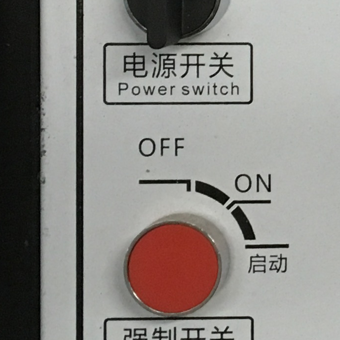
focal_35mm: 150
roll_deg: +1.9
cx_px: 689
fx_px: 1667
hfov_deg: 10.6
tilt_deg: -0.4
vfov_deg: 11.3
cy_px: -118
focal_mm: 4.15
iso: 160
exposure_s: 1/33
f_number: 2.2
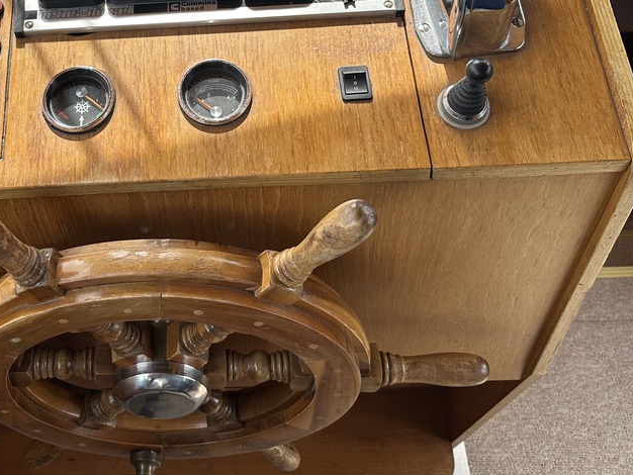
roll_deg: +7.7
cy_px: 59
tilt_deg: -43.3
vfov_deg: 30.3
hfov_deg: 40.1
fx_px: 841
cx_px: 158
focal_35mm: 46
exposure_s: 1/630
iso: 80
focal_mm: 6.86
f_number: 1.78
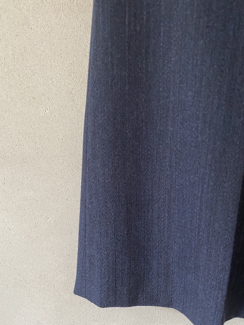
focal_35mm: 33
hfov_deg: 42.8
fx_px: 310
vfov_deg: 54.9
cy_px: 197
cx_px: 143
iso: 160
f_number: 1.8
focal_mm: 4.25
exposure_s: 1/50
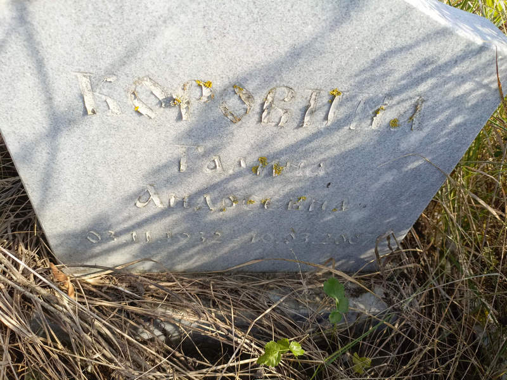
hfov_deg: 69.4
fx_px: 366
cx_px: 254
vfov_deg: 54.9
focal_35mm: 25
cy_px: 190
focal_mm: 4.76
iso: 110
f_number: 1.69
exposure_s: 1/279
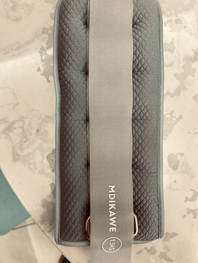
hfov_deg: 53.1
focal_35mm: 26
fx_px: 198
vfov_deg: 67.3
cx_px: 99
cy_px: 132
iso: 100
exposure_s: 1/50
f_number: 1.5
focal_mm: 5.7
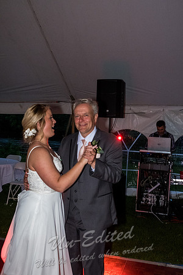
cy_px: 138
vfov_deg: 50.7
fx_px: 290
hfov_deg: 35.1
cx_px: 92
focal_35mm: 38
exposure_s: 1/50
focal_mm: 25.4
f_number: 6.4
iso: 6400
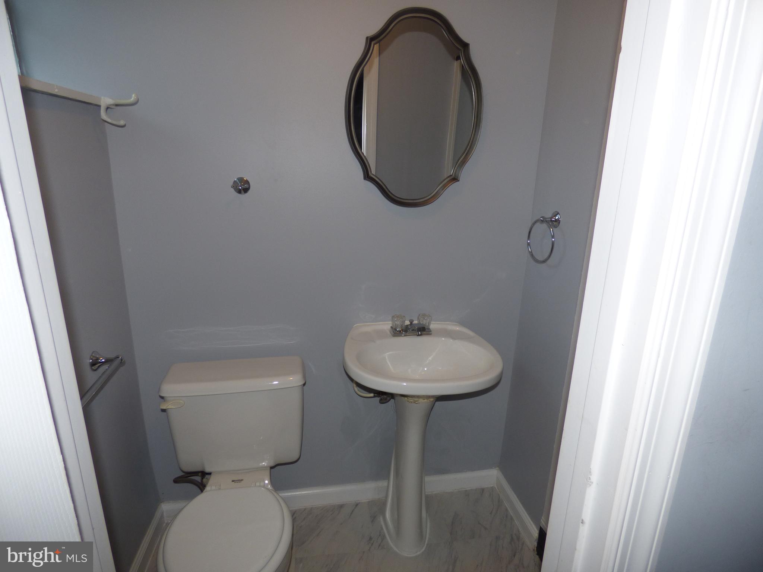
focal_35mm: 20
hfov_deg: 81.7
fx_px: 441
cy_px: 286
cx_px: 382
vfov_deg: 66.0
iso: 100
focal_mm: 3.58
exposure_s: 1/60
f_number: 2.8
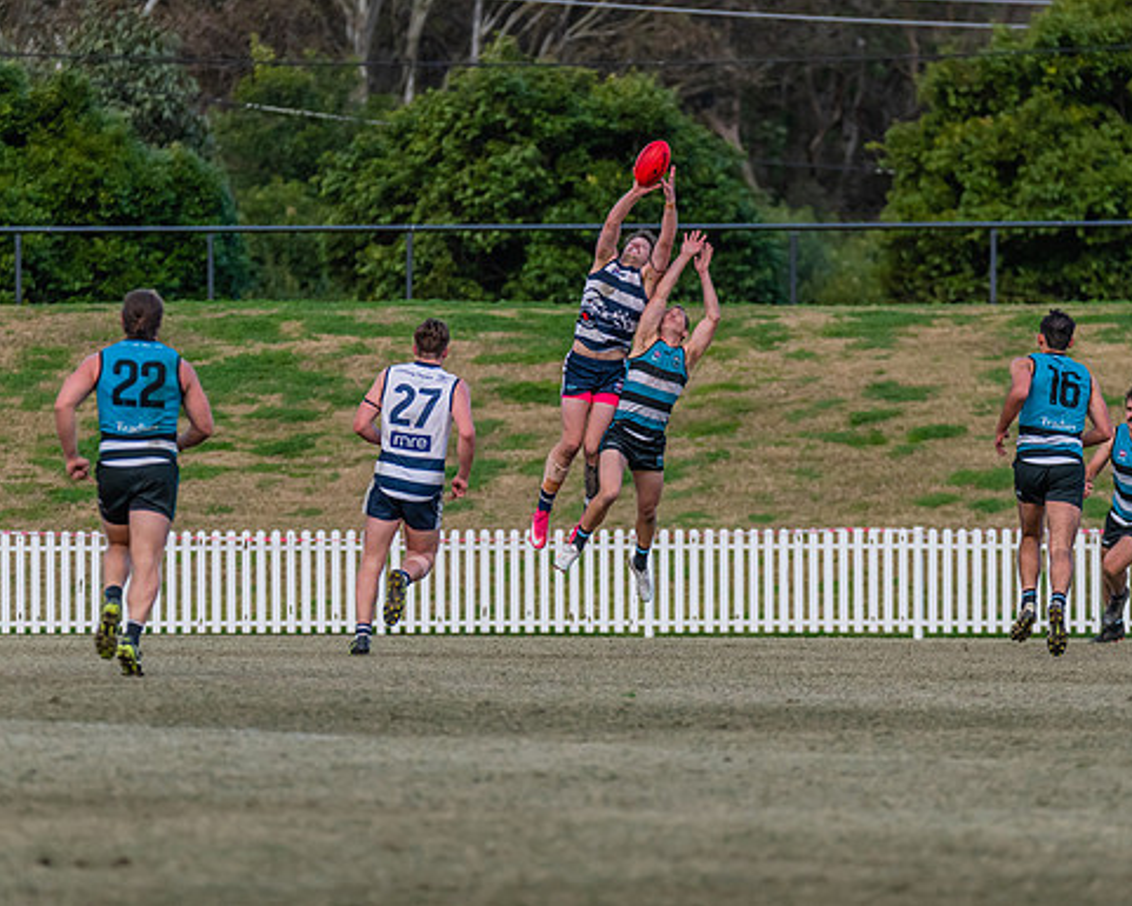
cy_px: 456
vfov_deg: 3.1
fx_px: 16520
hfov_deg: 3.9
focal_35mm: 493
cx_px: 680
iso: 1250
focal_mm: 350
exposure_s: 1/2000
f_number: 6
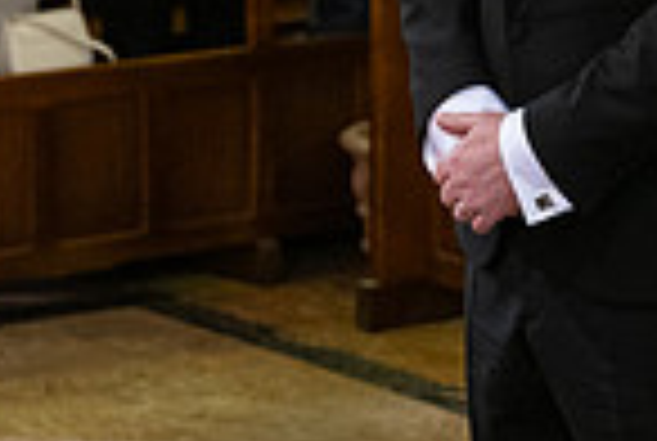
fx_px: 3987
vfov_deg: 6.3
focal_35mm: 218
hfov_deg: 9.4
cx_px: 662
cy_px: -119
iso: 1250
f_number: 3.5
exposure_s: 1/160
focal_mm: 55
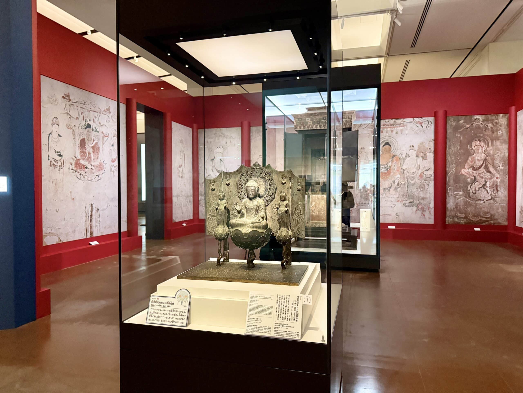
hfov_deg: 71.6
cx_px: 262
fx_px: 363
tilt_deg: -0.8
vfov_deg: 56.8
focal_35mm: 24
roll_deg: +0.3
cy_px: 196
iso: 1000
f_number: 1.78
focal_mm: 6.76
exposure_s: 1/40
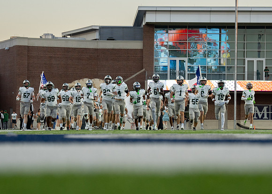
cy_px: 93
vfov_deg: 9.3
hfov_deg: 13.0
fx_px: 1191
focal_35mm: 154
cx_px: 141
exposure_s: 1/1000
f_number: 2.8
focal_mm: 70
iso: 800
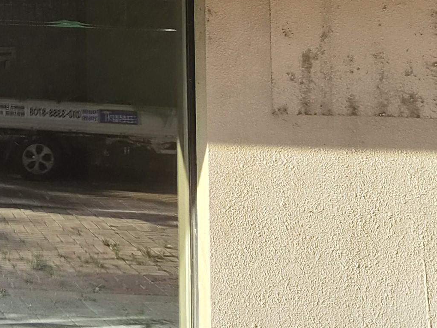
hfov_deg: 27.4
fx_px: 644
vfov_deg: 26.4
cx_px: -200
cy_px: -29
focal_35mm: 51
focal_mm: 2.2
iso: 100
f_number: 2.2
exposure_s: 1/1010
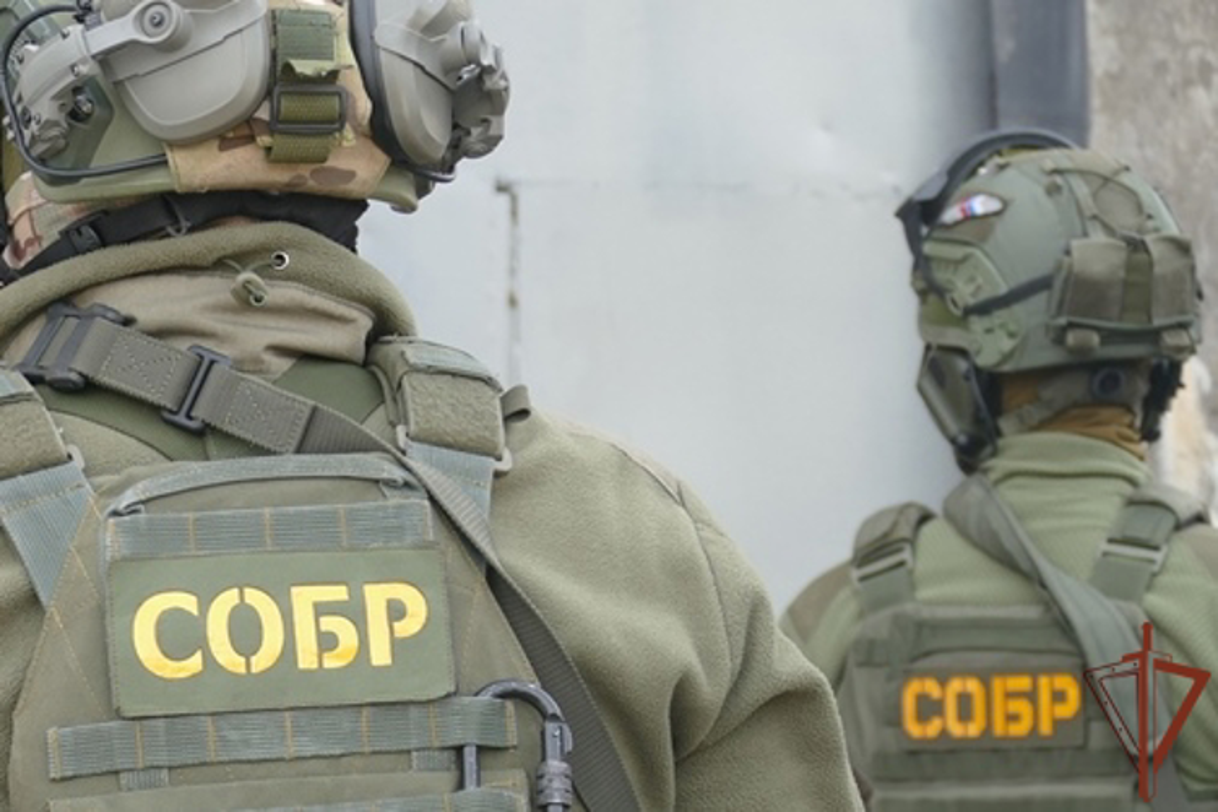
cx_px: 609
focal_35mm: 115
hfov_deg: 17.8
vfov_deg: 11.9
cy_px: 406
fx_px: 3891
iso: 125
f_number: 3.9
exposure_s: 1/160
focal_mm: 41.85
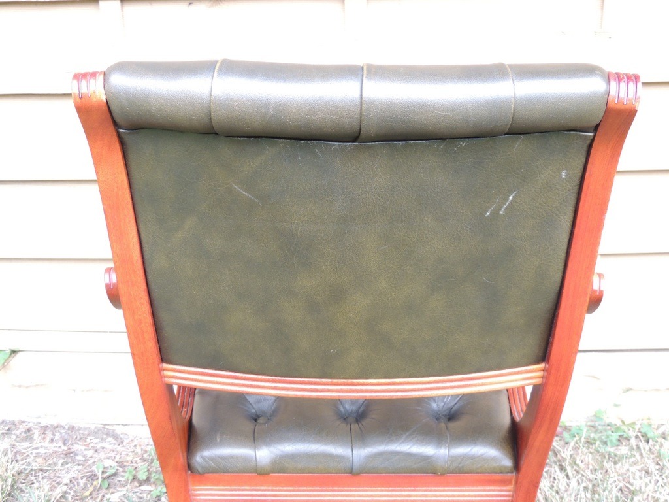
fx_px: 773
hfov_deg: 46.8
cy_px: 251
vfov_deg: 36.0
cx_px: 334
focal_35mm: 40
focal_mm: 7.1
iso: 400
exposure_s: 1/125
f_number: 3.3
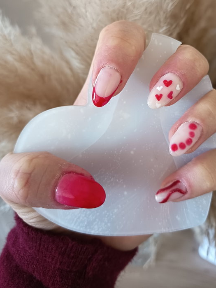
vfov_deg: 55.7
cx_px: 143
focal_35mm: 32
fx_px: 266
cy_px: 97
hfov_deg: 43.6
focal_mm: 5.24
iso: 1115
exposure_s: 1/25
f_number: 1.7
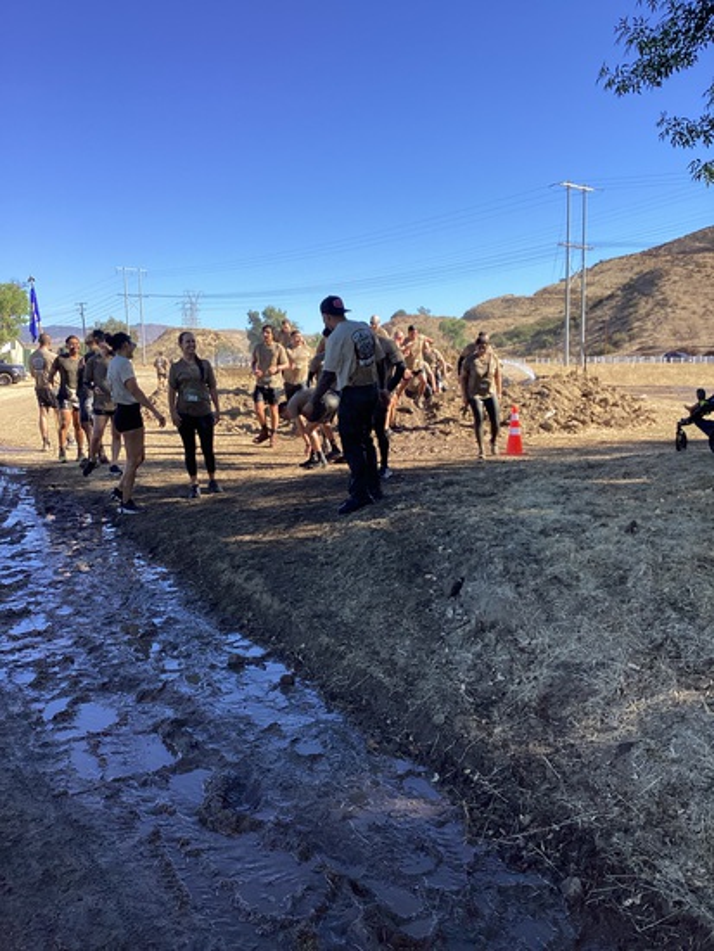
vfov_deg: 58.3
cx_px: 357
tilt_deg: -7.6
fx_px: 852
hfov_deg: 45.5
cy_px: 476
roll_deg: +0.7
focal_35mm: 31
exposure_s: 1/631
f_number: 2.4
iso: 25
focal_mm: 3.3
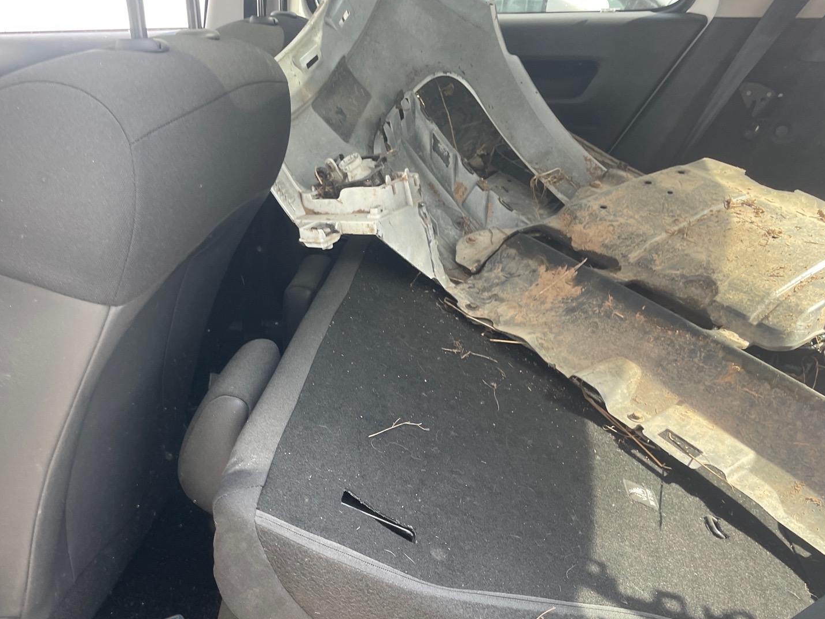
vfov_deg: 40.2
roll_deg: -3.1
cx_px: 296
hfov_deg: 51.9
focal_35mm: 35
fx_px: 834
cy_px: 411
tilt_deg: -29.8
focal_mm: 4.2
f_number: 1.6
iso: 50
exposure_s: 1/121
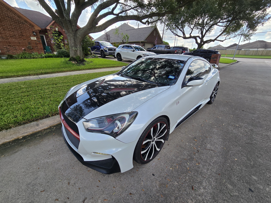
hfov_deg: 106.2
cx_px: 136
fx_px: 102
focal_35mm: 13
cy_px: 102
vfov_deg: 89.9
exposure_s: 1/907
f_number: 2.2
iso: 50
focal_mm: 2.2
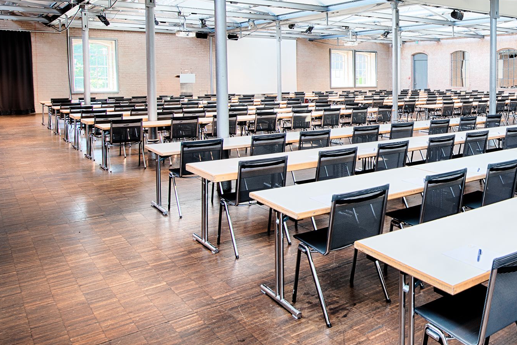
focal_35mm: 34
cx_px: 453
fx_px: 488
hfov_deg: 50.3
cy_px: 103
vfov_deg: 38.2
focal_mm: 19
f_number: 8
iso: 100
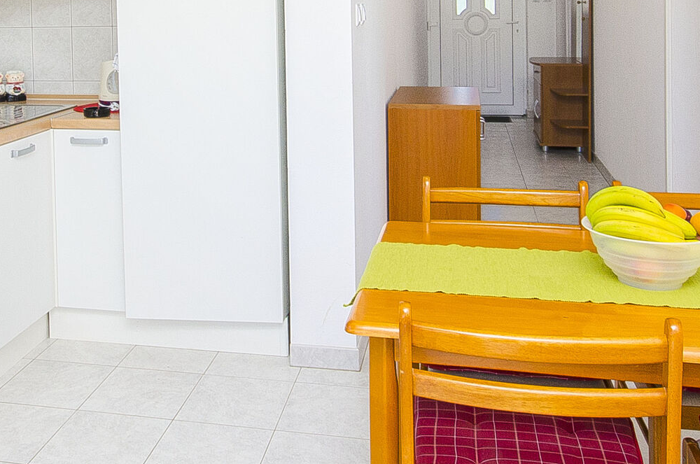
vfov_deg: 29.9
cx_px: 248
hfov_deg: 45.9
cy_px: 17
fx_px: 815
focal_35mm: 42
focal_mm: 10
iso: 320
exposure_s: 1/160
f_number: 8
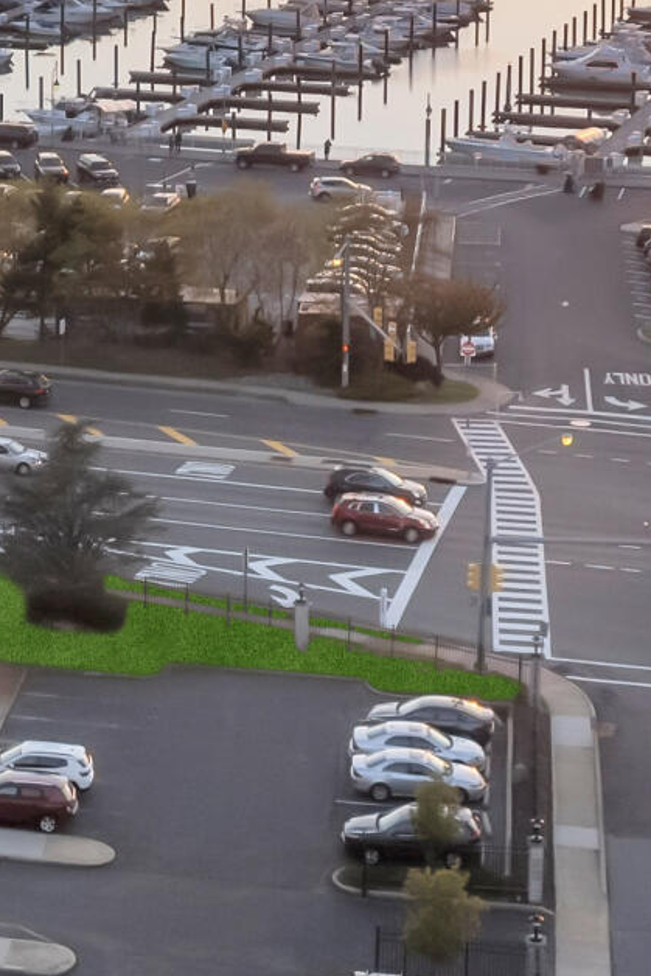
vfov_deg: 18.9
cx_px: -22
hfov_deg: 12.9
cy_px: -3
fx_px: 2846
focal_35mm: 105
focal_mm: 8.38
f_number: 2.8
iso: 110
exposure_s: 1/400
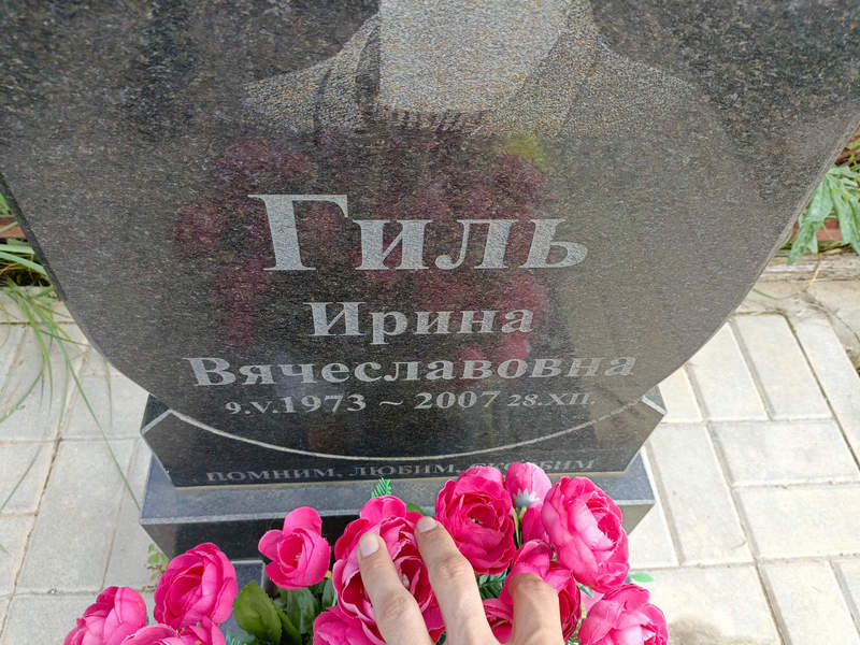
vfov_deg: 54.9
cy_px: 322
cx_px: 430
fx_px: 621
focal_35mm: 25
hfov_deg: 69.4
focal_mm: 4.76
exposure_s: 1/173
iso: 110
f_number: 1.69
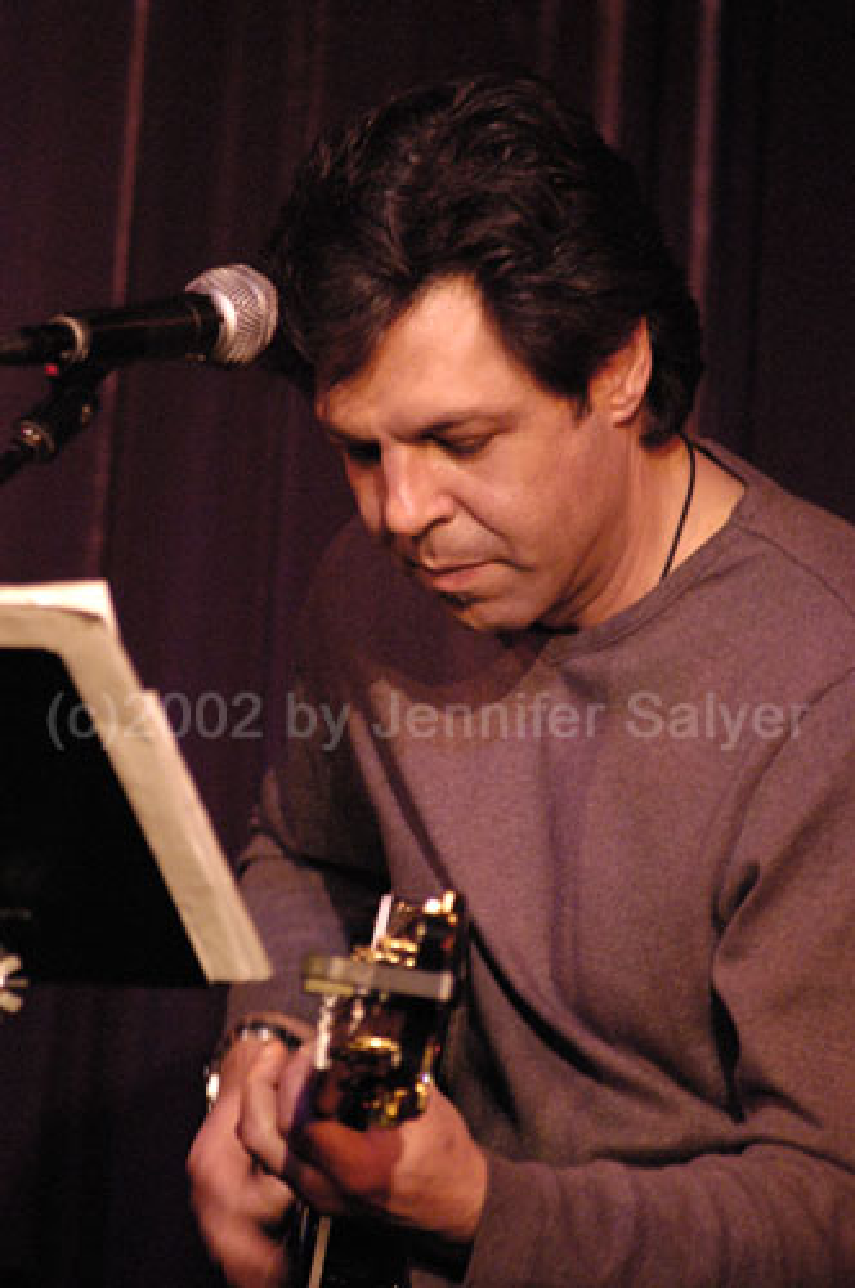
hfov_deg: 4.2
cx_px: 428
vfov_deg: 6.3
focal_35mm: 330
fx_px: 11788
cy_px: 644
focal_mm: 220
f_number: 5.3
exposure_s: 1/90
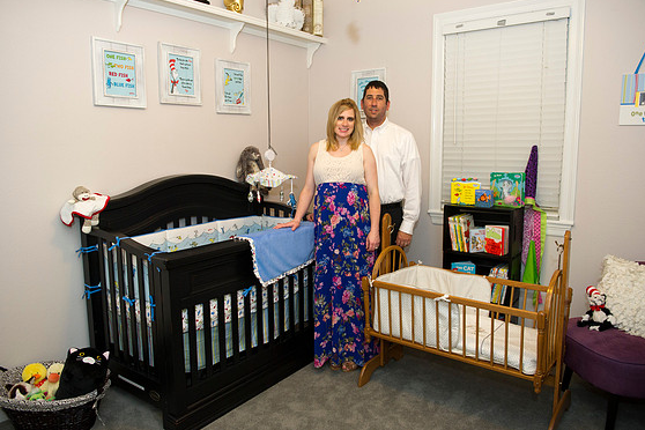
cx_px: 317
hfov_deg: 67.4
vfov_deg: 47.9
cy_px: 208
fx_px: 484
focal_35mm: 27
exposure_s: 1/200
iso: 1600
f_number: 3.5
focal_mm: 26
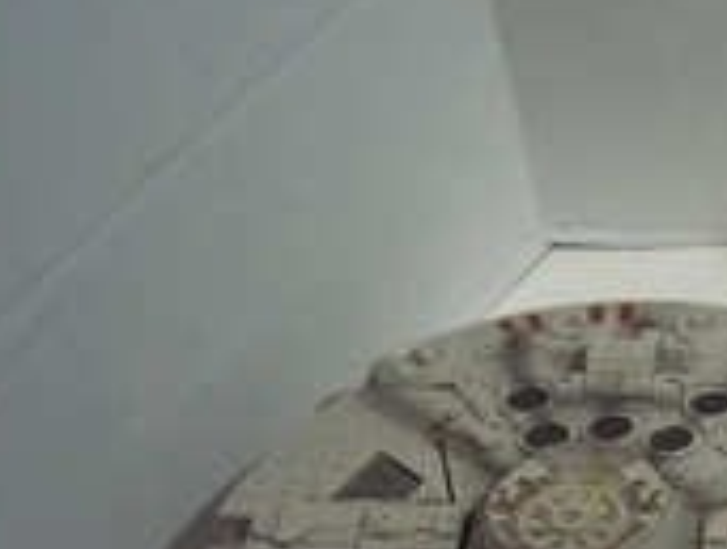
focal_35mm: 168
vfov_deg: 8.5
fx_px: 3536
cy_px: 1047
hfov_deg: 10.8
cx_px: 1437
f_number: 3.1
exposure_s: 1/40
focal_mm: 6.5
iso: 80
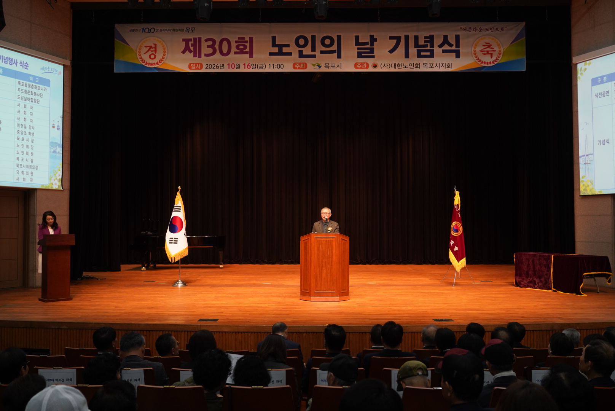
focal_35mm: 34
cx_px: 308
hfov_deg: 55.8
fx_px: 581
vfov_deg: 38.9
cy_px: 206
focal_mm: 34
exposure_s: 1/160
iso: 1600
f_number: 4
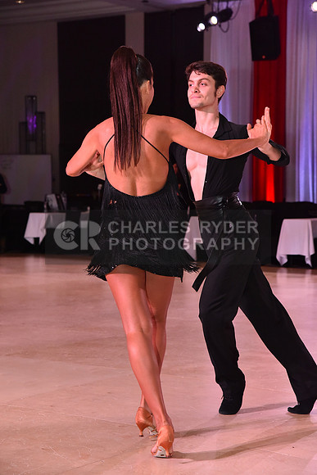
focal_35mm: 85
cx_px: 158
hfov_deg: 16.1
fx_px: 1122
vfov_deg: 23.9
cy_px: 238
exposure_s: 1/320
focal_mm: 85
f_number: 6.3
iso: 2500
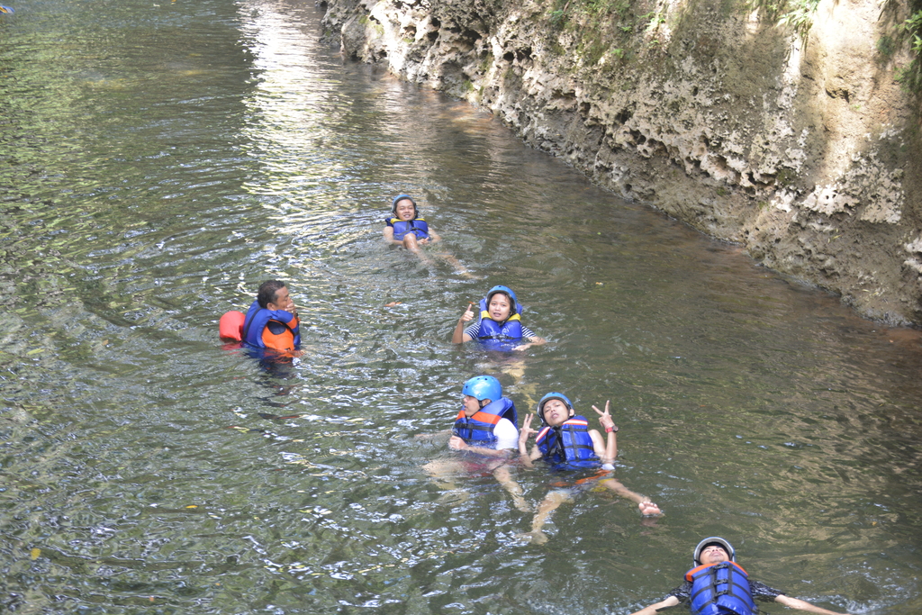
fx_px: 2113
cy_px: 308
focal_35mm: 82
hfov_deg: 24.6
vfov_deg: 16.6
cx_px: 461
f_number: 4.5
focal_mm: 55
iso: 400
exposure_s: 1/80
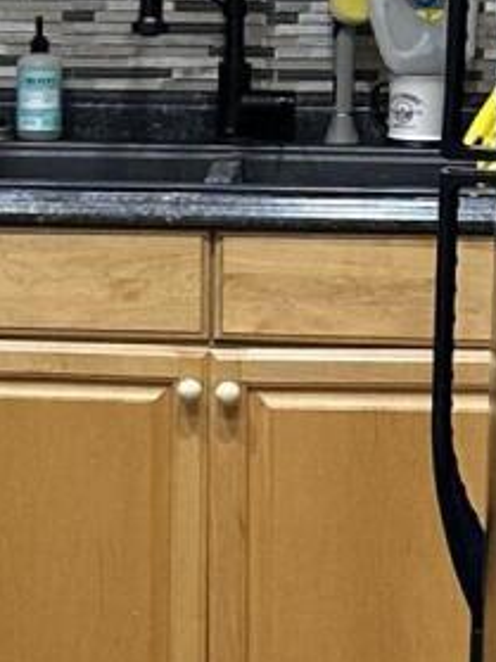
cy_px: 178
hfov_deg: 8.5
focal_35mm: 172
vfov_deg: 11.5
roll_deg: -0.5
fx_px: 3289
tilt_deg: -8.1
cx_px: -199
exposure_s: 1/60
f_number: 1.78
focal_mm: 6.86
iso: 160
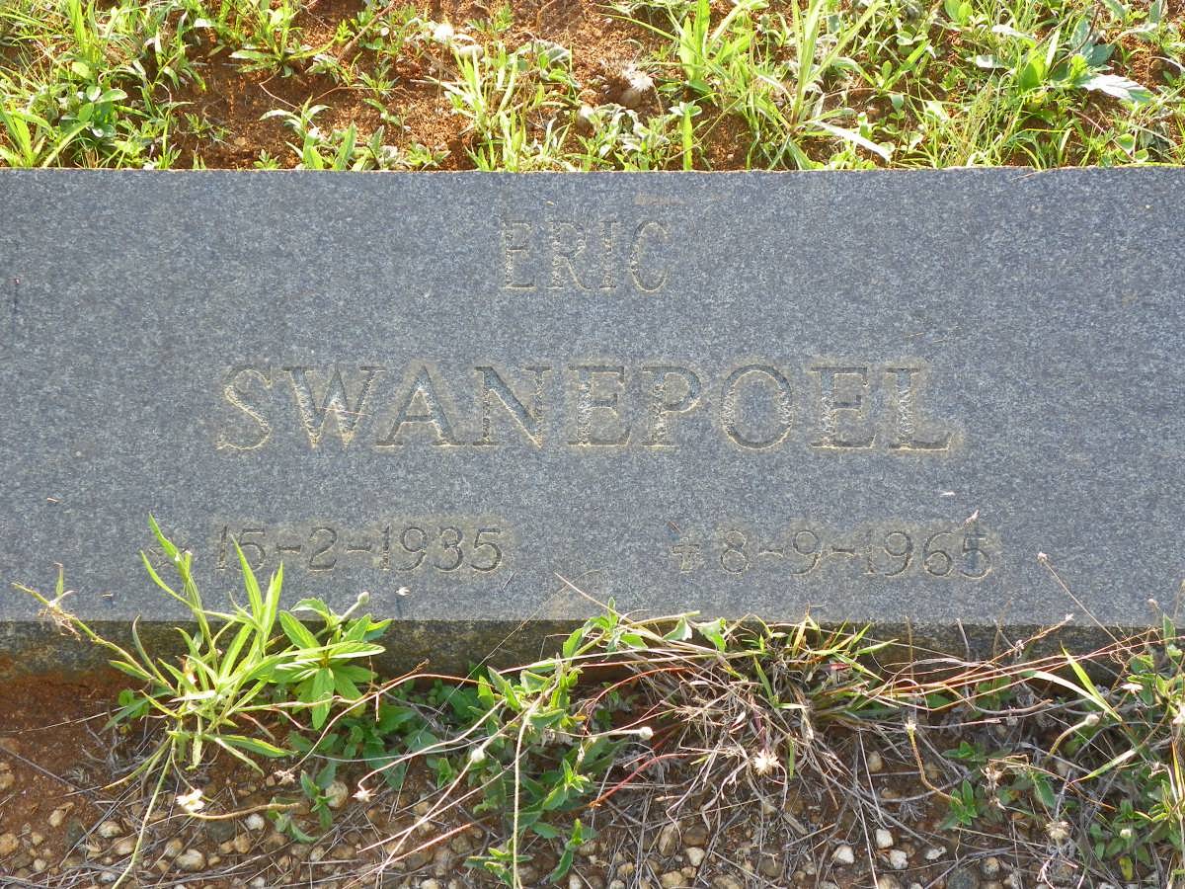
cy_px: 444
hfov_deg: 27.4
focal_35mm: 71
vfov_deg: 20.7
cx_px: 592
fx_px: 2431
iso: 64
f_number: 3.5
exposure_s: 1/60
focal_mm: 12.6
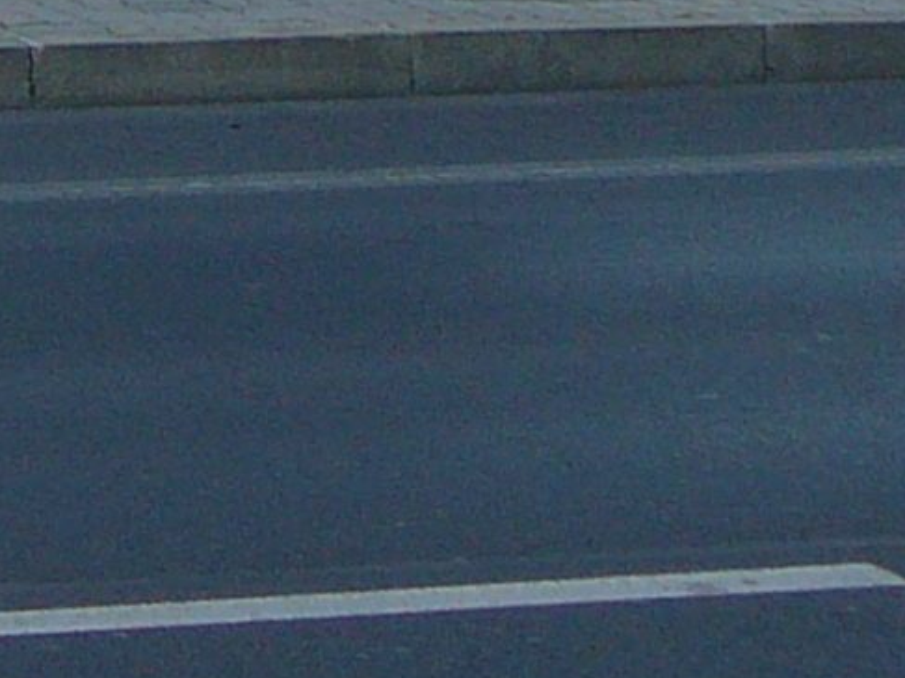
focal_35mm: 226
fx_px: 5907
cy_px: -611
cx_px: -966
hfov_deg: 8.3
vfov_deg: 6.4
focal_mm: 6.4
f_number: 3.2
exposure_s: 1/125
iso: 80
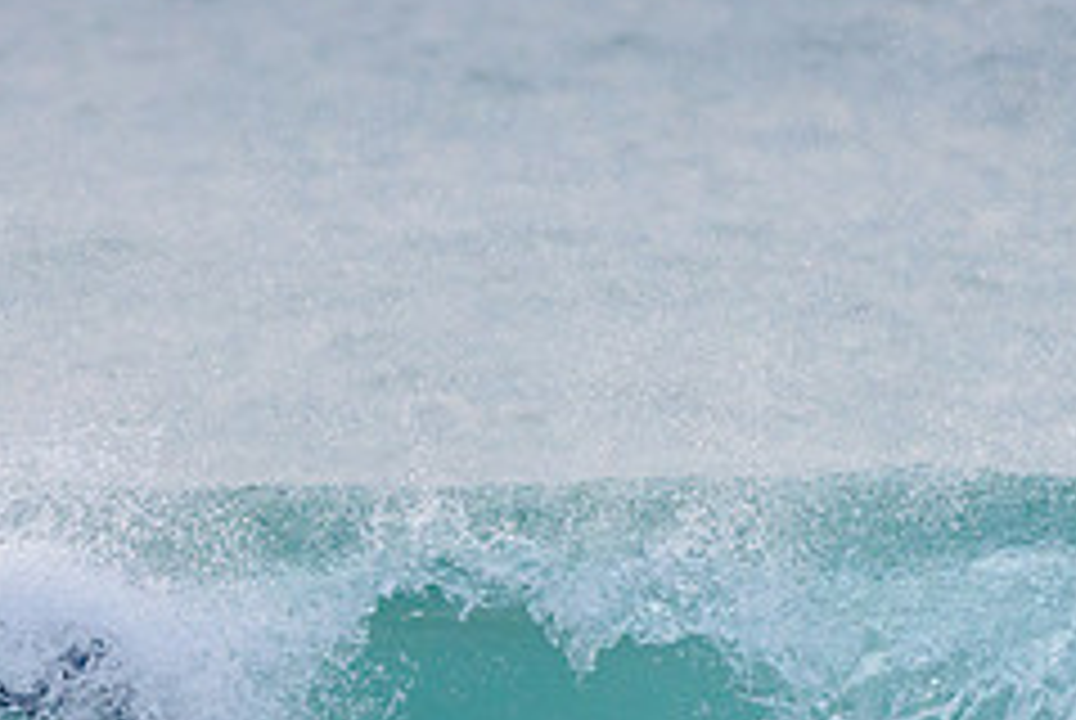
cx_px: 235
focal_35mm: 1487
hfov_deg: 1.4
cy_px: 827
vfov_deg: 0.9
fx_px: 44499
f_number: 5.6
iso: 560
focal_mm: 500
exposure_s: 1/1250
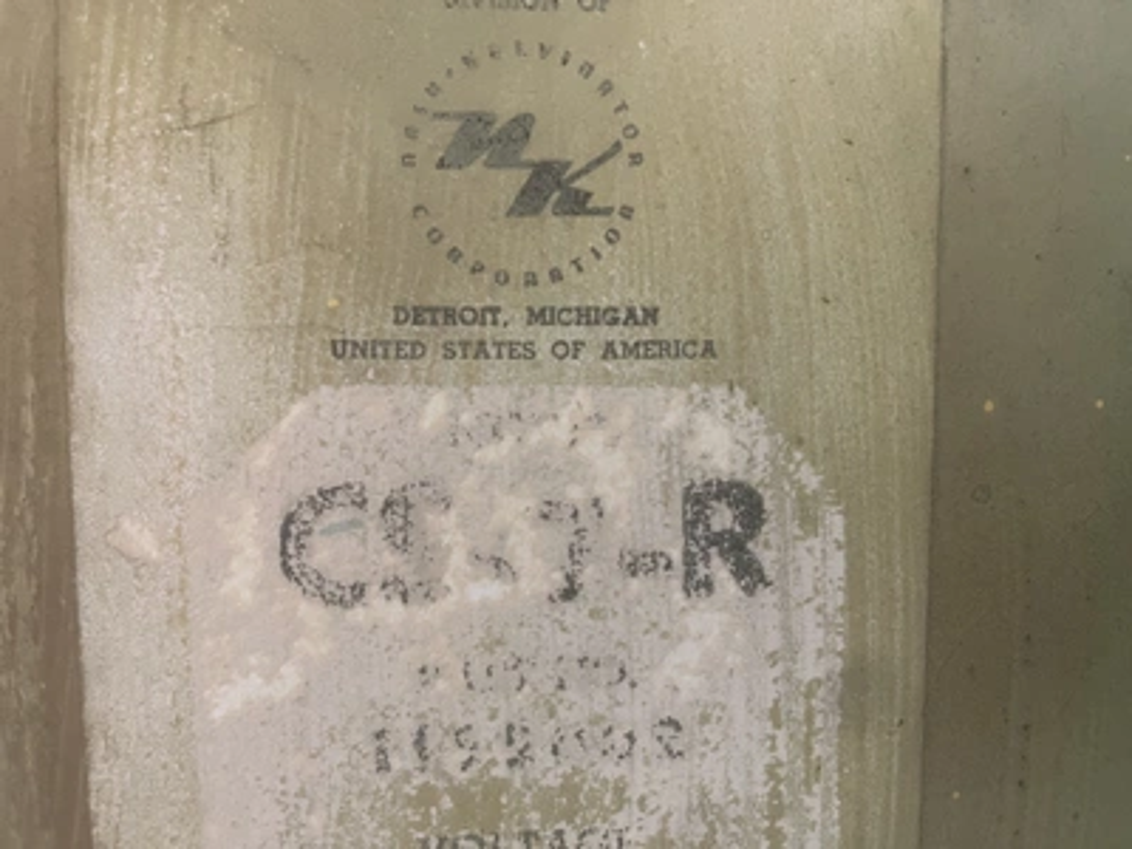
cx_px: 566
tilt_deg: -4.2
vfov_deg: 53.1
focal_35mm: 26
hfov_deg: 67.3
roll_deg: +0.1
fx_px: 850
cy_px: 424
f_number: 1.6
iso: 400
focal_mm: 5.1
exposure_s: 1/60
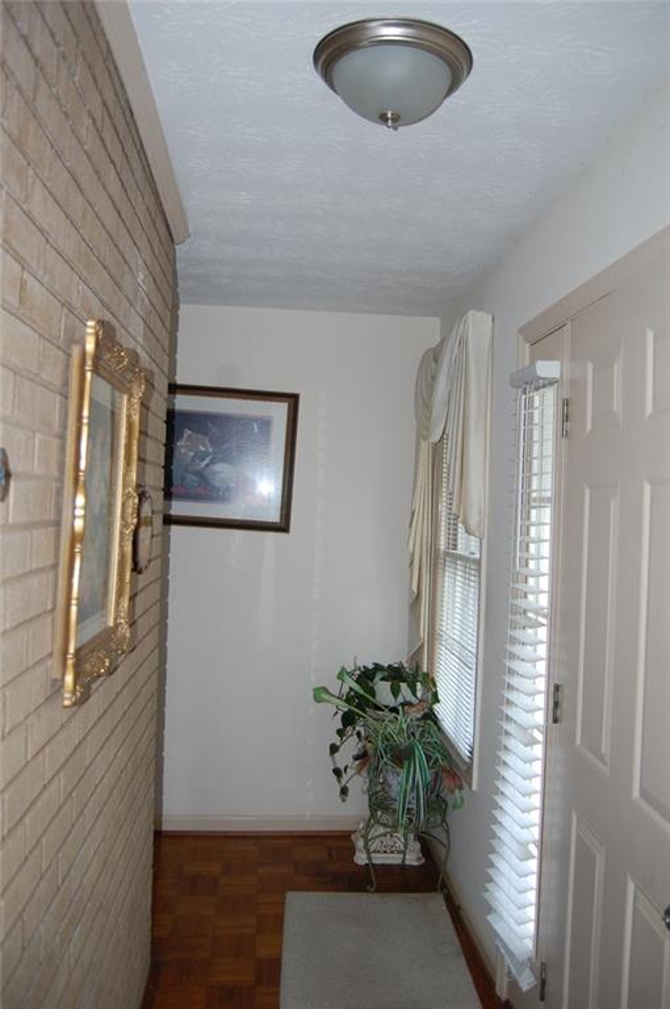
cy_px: 504
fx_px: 756
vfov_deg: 67.4
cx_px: 335
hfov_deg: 47.8
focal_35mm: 27
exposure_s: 1/60
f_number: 3.5
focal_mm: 18
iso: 400
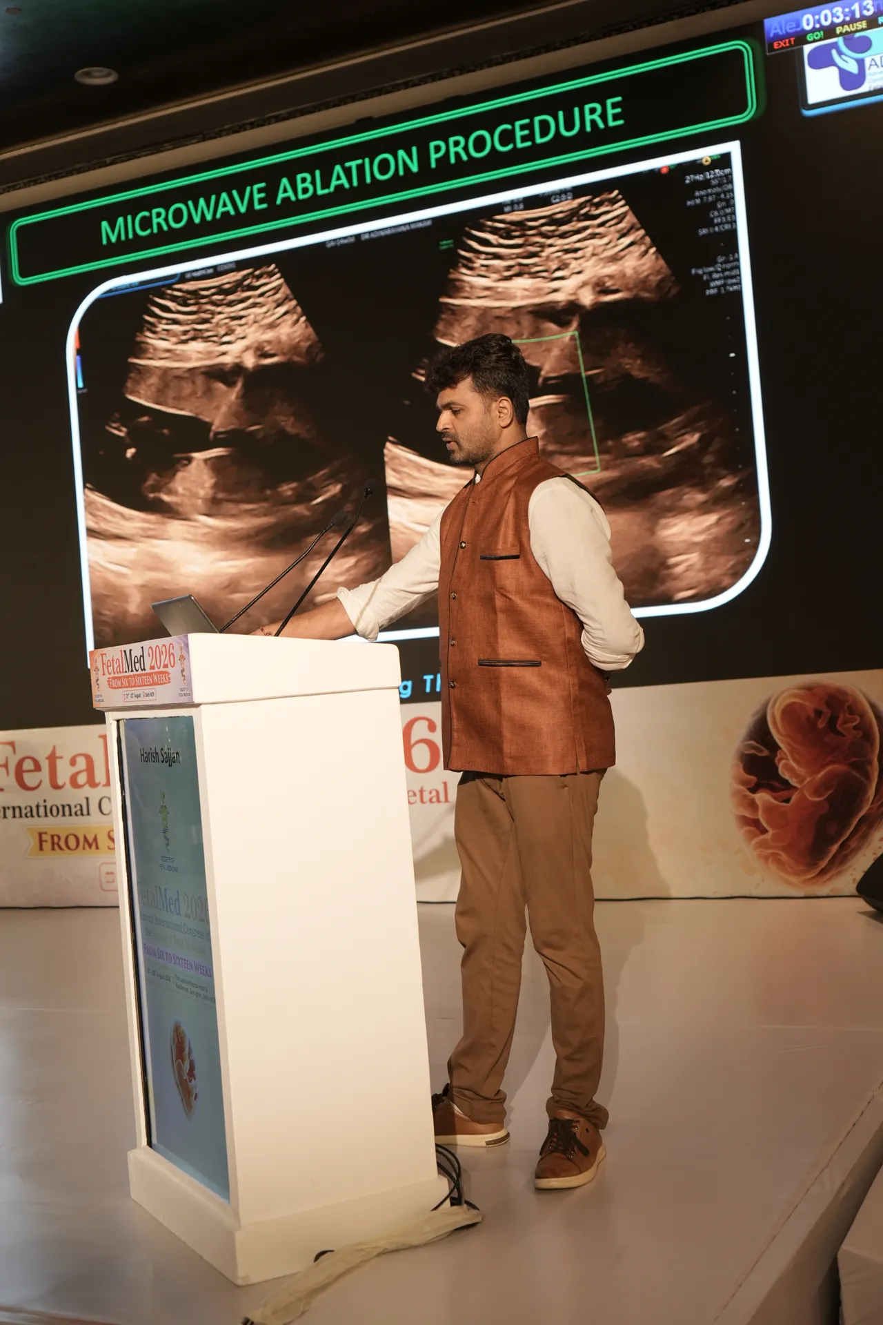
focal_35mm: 41
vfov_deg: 47.4
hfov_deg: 32.6
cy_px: 662
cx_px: 442
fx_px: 1508
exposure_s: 1/160
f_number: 4
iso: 1000
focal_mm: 41
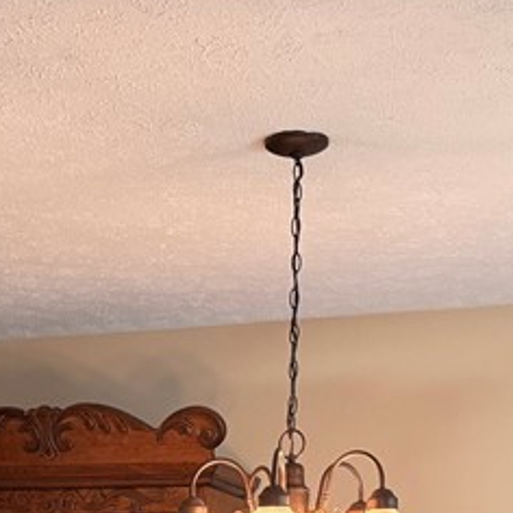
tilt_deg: -6.5
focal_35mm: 92
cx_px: 146
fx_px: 1543
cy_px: 813
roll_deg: -0.3
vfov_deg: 16.8
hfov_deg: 18.8
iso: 250
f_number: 1.78
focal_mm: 6.76
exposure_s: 1/60
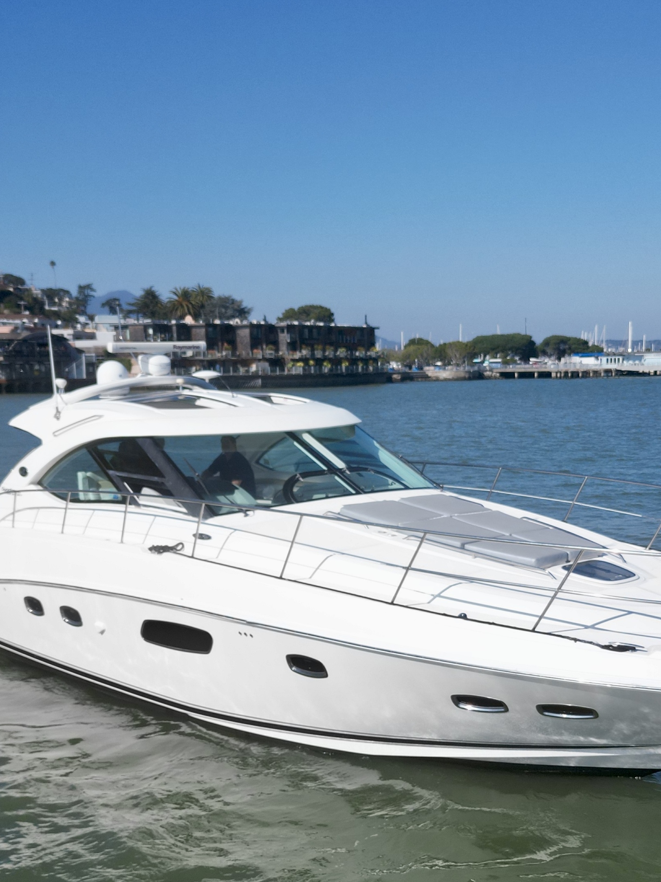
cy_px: 445
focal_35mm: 33
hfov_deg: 42.7
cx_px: 395
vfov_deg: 55.4
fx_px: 840
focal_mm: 6.72
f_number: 1.7
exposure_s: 1/5000
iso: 150
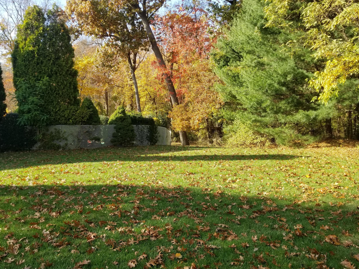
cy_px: 147
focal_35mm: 31
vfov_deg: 45.4
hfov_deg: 58.4
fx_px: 321
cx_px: 178
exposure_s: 1/532
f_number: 1.7
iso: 50
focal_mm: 4.25
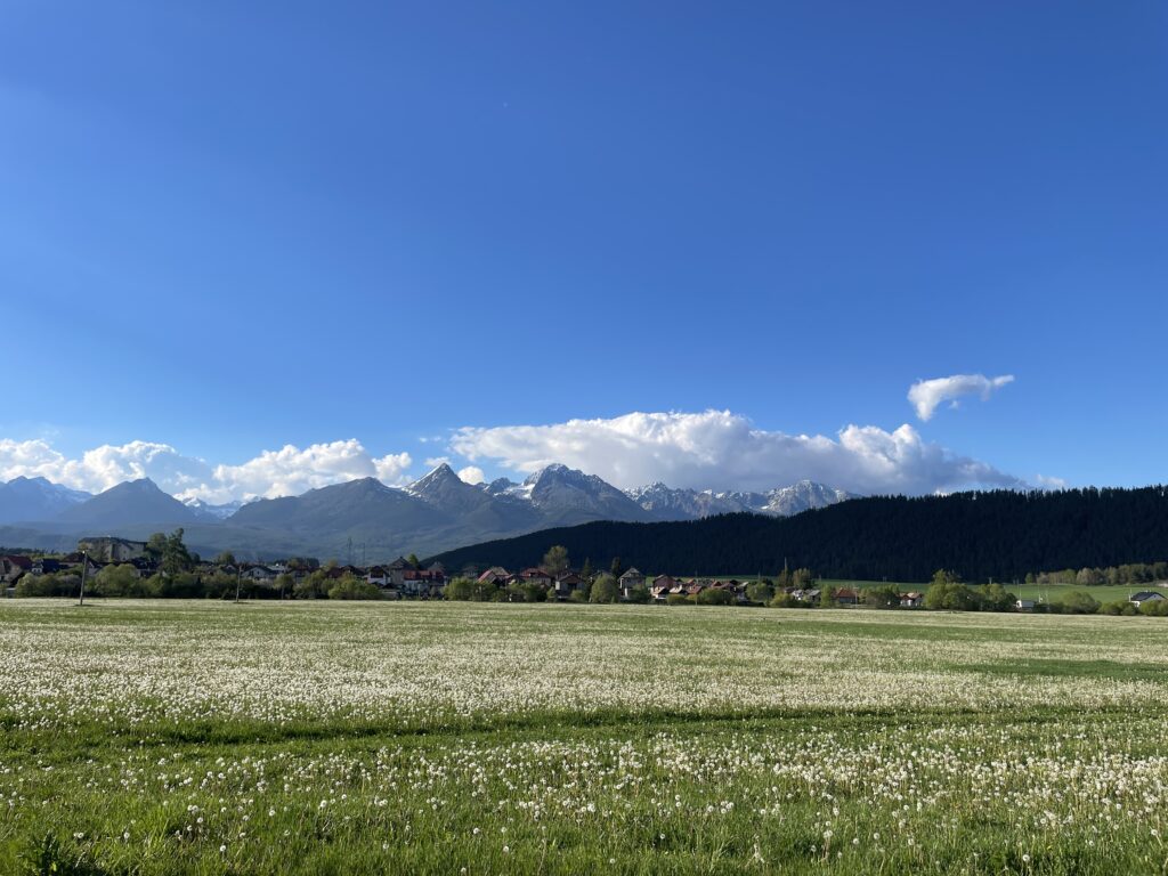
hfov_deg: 67.3
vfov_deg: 53.1
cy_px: 438
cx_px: 584
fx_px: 877
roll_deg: +0.0
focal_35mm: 26
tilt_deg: +10.9
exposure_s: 1/3401
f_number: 1.6
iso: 32
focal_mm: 4.2
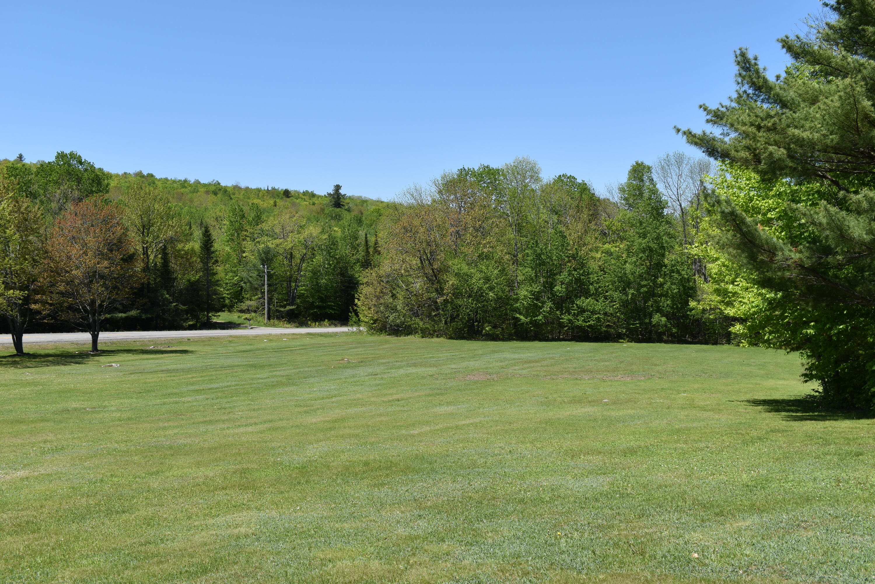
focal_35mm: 39
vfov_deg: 34.2
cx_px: 438
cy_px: 292
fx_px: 948
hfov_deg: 49.6
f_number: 8
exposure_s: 1/250
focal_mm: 26
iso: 100
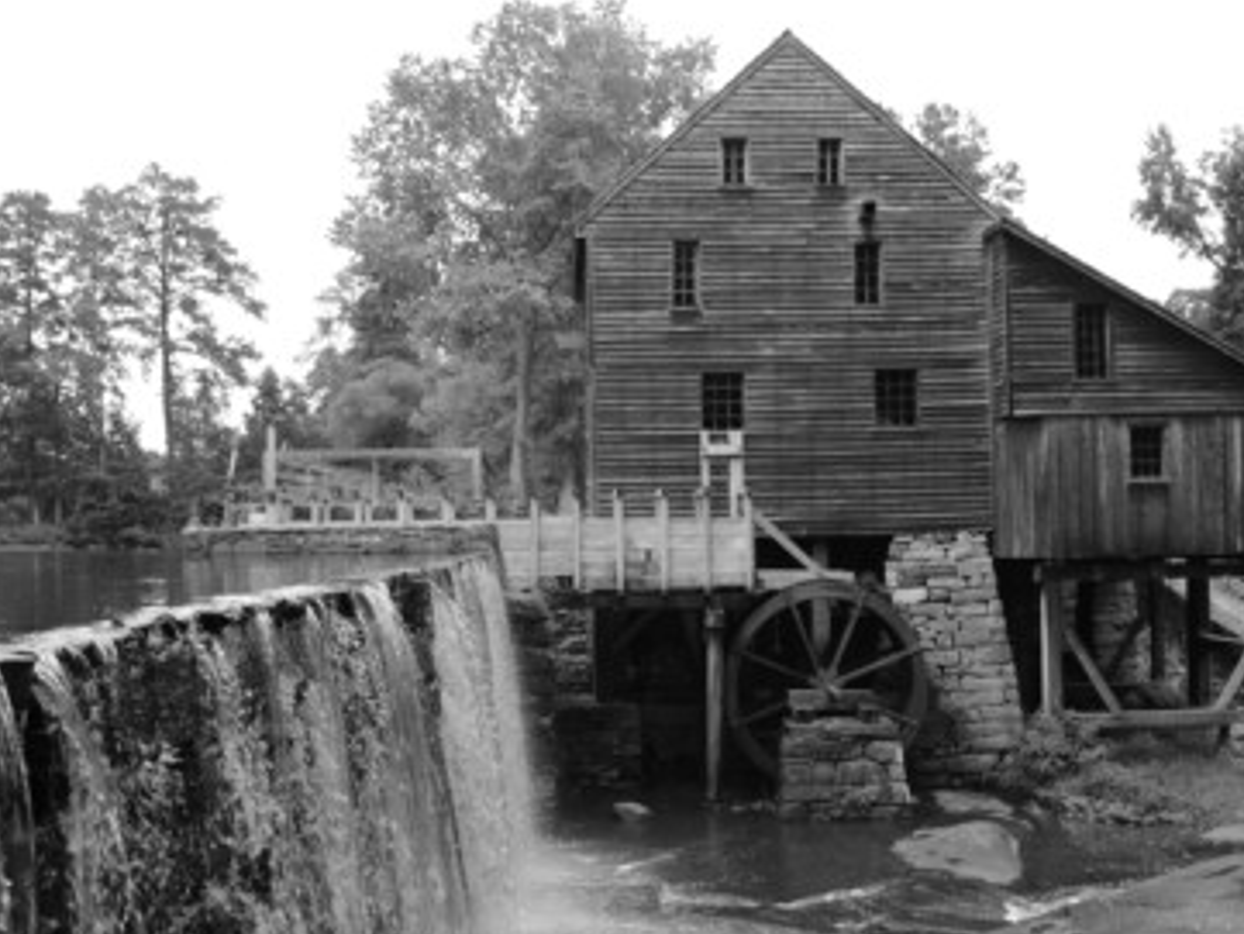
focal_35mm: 47
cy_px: 510
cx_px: 650
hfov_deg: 40.4
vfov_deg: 30.9
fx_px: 1690
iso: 200
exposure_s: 1/160
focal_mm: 26
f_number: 6.3
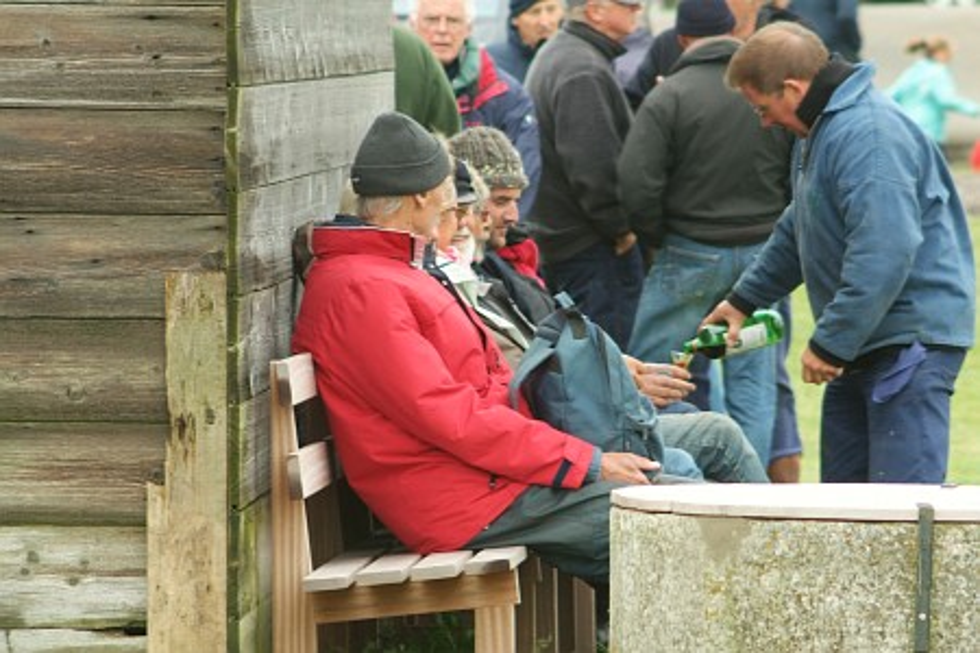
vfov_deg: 6.8
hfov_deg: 10.1
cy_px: 326
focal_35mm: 203
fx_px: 5526
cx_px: 490
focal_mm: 135
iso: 200
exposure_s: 1/60
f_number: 5.6
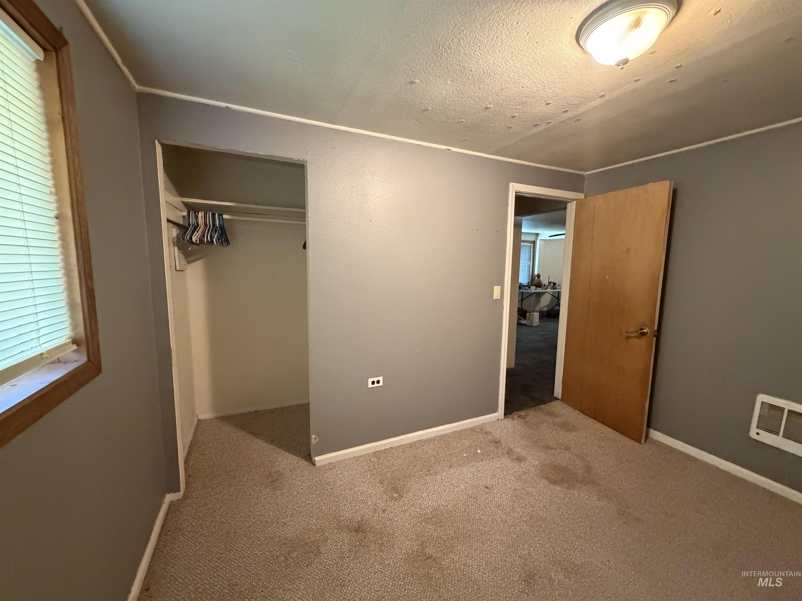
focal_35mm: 14
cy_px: 300
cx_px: 401
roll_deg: -0.1
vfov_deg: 85.7
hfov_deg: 102.1
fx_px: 324
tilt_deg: -6.4
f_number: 2.2
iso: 1000
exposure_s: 1/60
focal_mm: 2.22
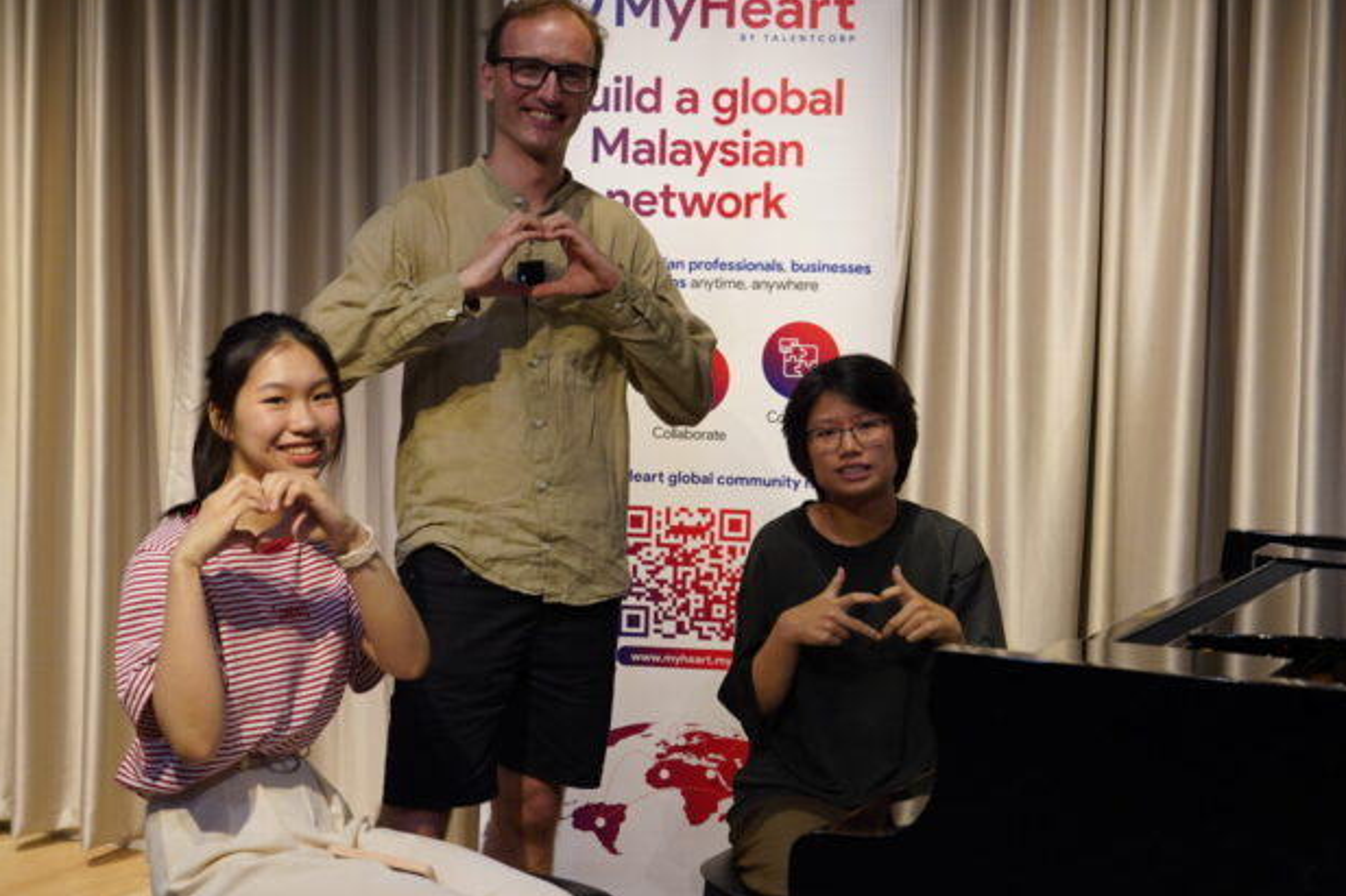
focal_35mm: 61
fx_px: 2280
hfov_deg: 32.9
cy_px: 395
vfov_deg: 22.2
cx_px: 624
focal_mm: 49
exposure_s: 1/160
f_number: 4.5
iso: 1600
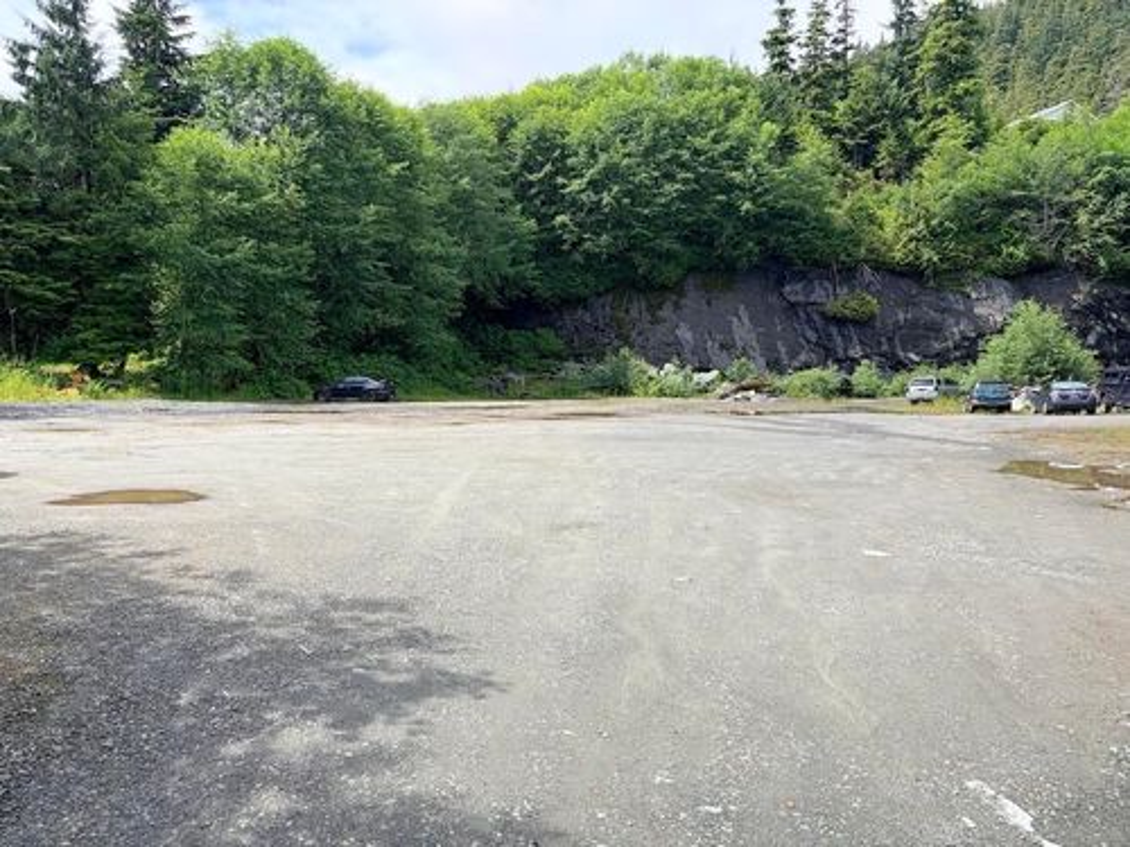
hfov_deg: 67.3
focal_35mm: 26
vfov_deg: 53.1
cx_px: 565
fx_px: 849
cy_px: 424
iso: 50
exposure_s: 1/2012
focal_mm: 5.96
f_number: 1.6
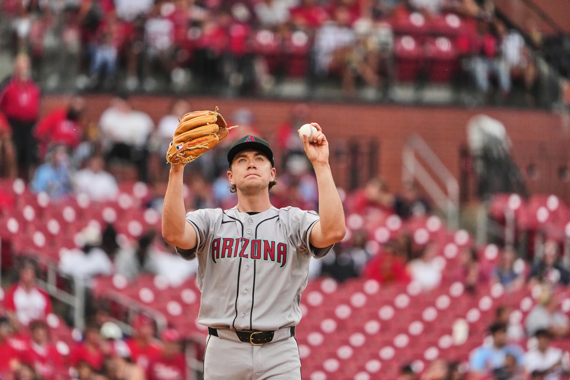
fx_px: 9496
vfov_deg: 2.3
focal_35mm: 600
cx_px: 285
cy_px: 190
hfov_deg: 3.4
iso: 3200
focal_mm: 600
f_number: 6.3
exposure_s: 1/2000
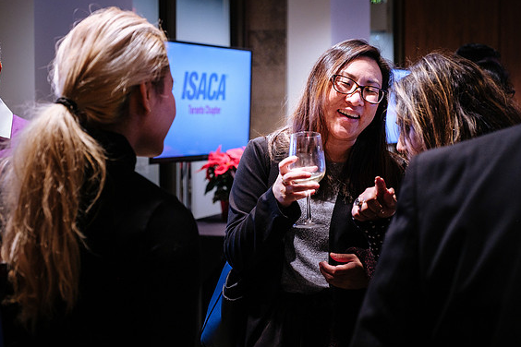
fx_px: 955
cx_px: 259
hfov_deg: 30.5
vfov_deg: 20.6
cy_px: 156
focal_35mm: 66
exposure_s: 1/60
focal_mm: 38.8
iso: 640
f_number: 3.2
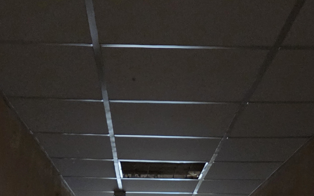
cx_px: 144
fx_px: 607
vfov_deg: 16.4
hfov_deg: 29.0
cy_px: 312
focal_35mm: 71
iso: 1600
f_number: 1.8
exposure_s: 1/100
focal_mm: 5.4
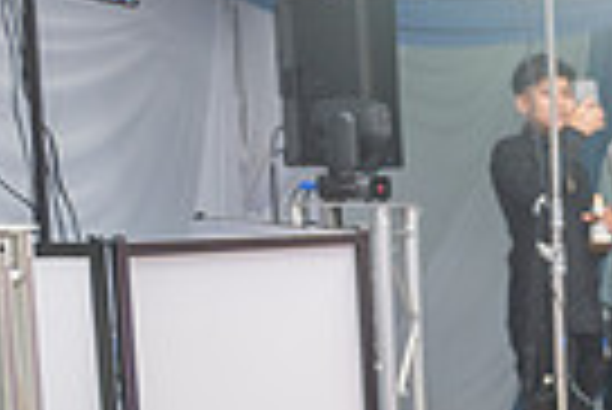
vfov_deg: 13.2
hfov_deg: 15.5
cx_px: 1264
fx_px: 1736
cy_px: 453
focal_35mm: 102
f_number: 2.8
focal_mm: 24
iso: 250
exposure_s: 1/125
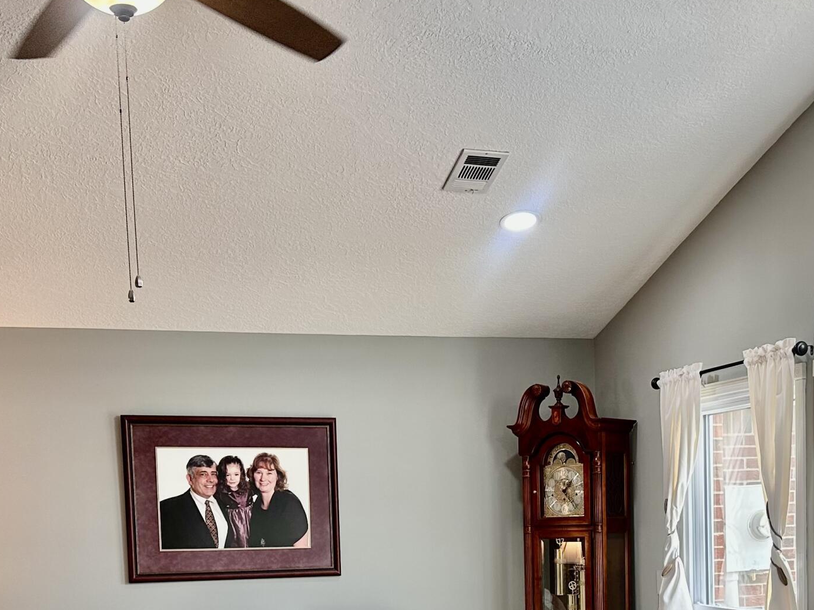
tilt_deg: -2.7
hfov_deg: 36.7
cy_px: 606
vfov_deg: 26.6
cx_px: 471
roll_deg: +2.1
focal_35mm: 52
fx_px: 1222
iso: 125
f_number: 1.78
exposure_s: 1/120
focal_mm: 6.86
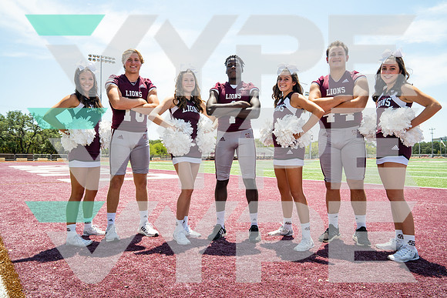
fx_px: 348
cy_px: 149
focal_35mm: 28
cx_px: 224
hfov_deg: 65.5
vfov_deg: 46.4
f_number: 8
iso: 100
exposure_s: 1/125
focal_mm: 28
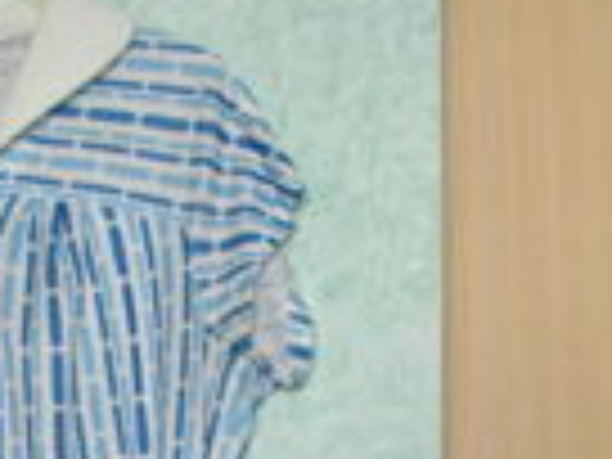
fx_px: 1998
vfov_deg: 12.3
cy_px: 742
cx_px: 76
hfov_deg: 17.2
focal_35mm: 113
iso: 476
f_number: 2.9
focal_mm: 5.7
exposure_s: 1/50
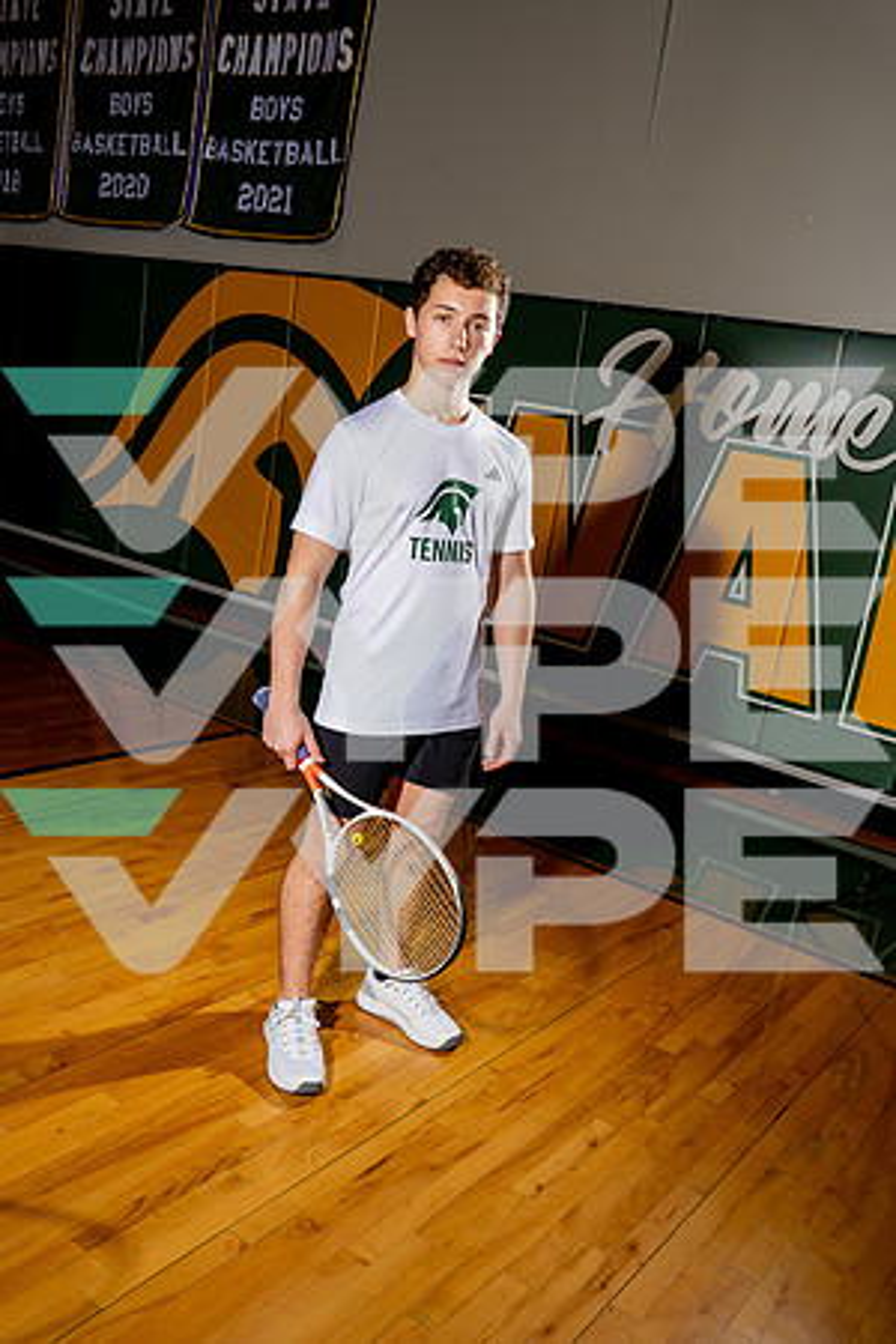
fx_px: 1195
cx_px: 448
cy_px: 672
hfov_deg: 41.1
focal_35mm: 32
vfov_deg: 58.7
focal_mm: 32
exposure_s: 1/250
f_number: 6.3
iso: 100
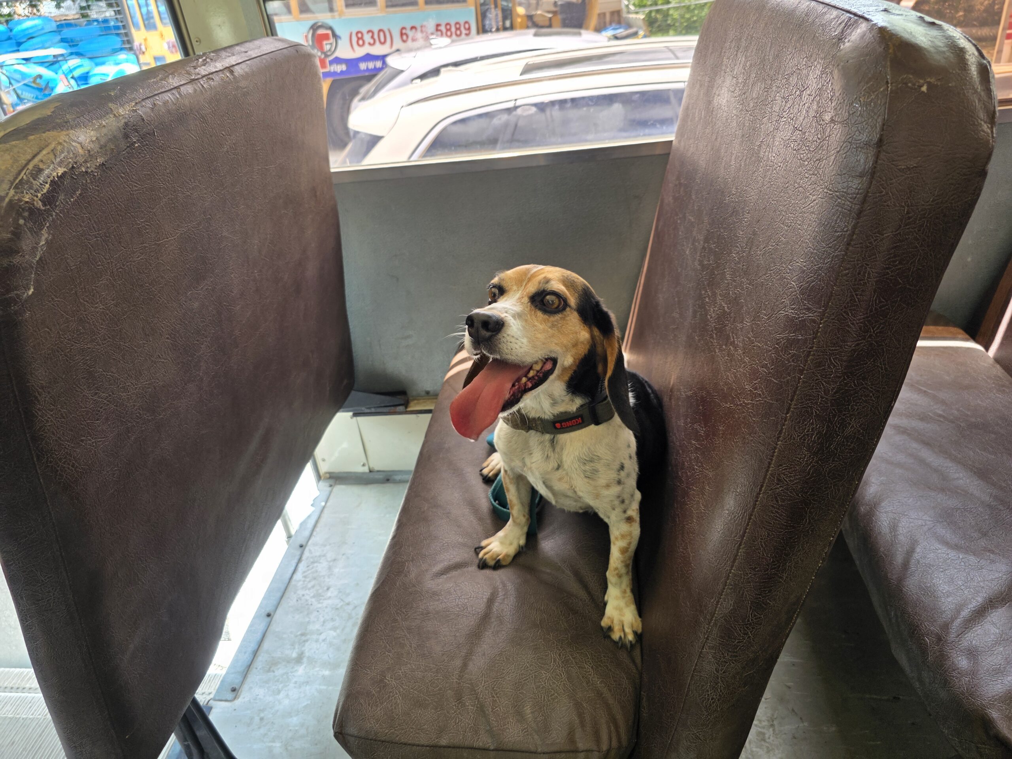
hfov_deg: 73.9
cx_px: 506
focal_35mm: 23
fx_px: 672
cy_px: 380
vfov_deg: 58.9
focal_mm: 6.3
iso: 64
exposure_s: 1/180
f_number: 1.7
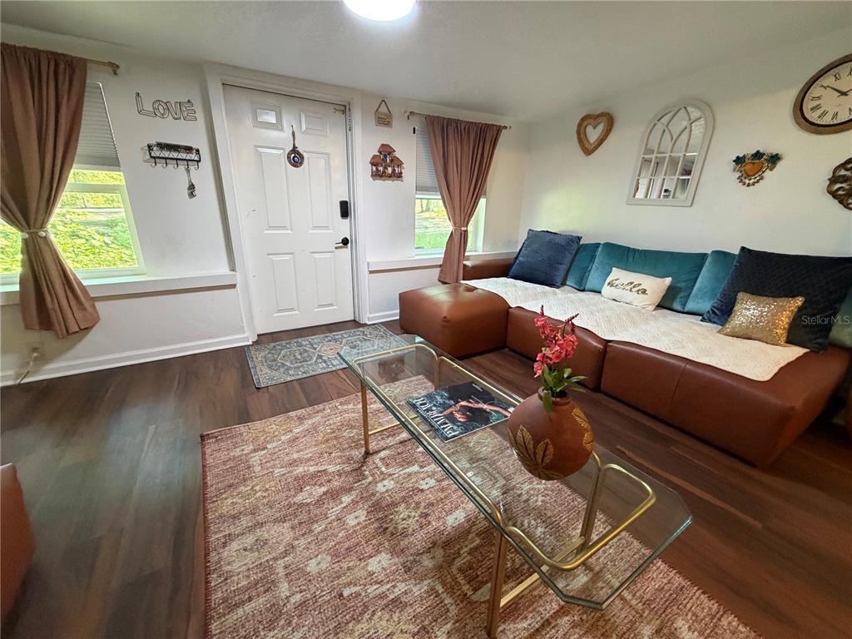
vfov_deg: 85.7
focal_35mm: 14
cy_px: 320
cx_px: 426
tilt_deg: -17.6
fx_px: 345
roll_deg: -0.5
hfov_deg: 102.1
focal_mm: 2.22
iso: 500
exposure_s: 1/60
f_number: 2.2
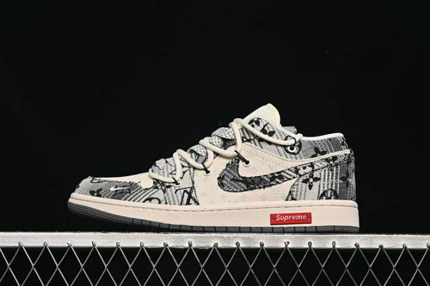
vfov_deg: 18.2
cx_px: 215
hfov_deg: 27.0
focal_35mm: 75
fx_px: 895
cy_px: 143
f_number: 6.3
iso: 160
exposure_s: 1/50
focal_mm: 50
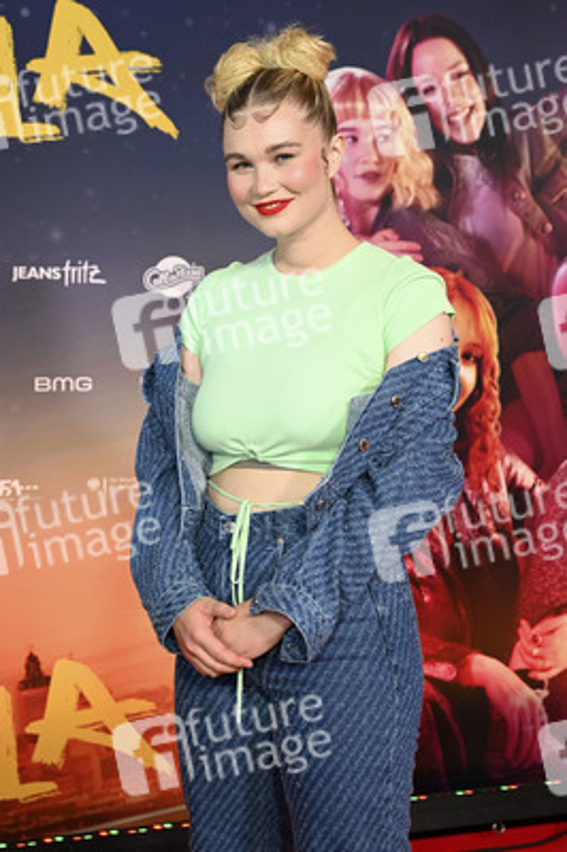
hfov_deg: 28.0
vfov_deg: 41.1
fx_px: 1136
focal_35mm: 48
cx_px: 284
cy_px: 426
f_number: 4.5
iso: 1000
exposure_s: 1/160
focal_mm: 48
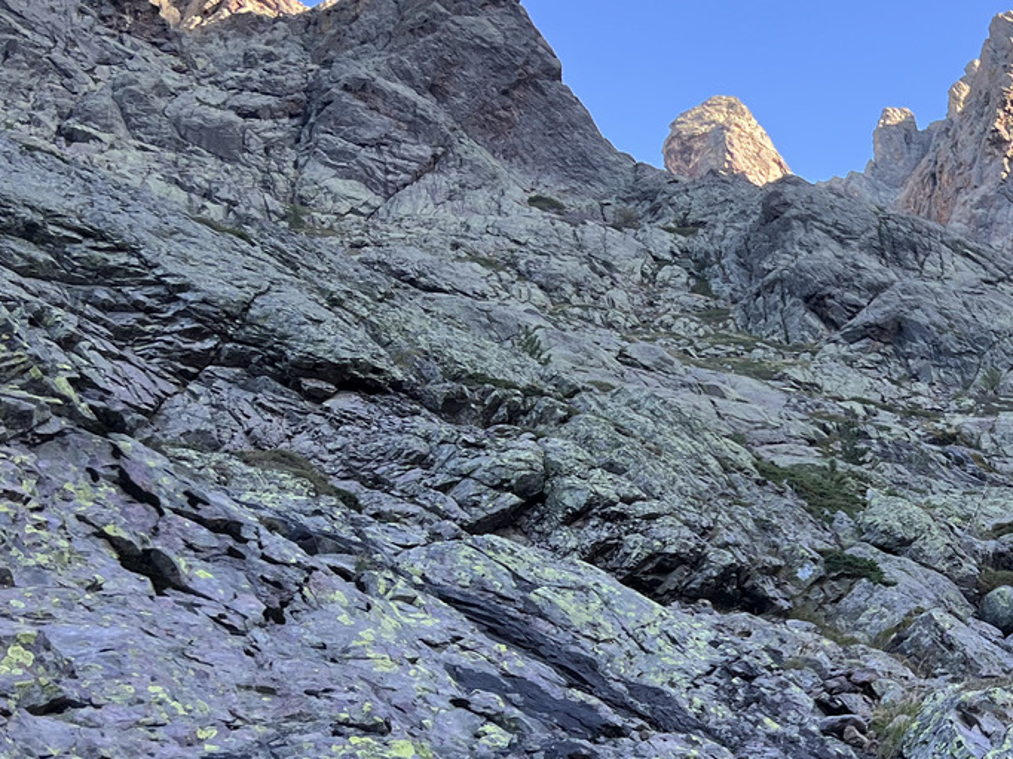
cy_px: 489
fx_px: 1784
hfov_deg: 29.1
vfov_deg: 23.9
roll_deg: +4.6
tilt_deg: +19.8
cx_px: 1077
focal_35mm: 61
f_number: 1.5
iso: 50
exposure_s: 1/398
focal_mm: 5.7
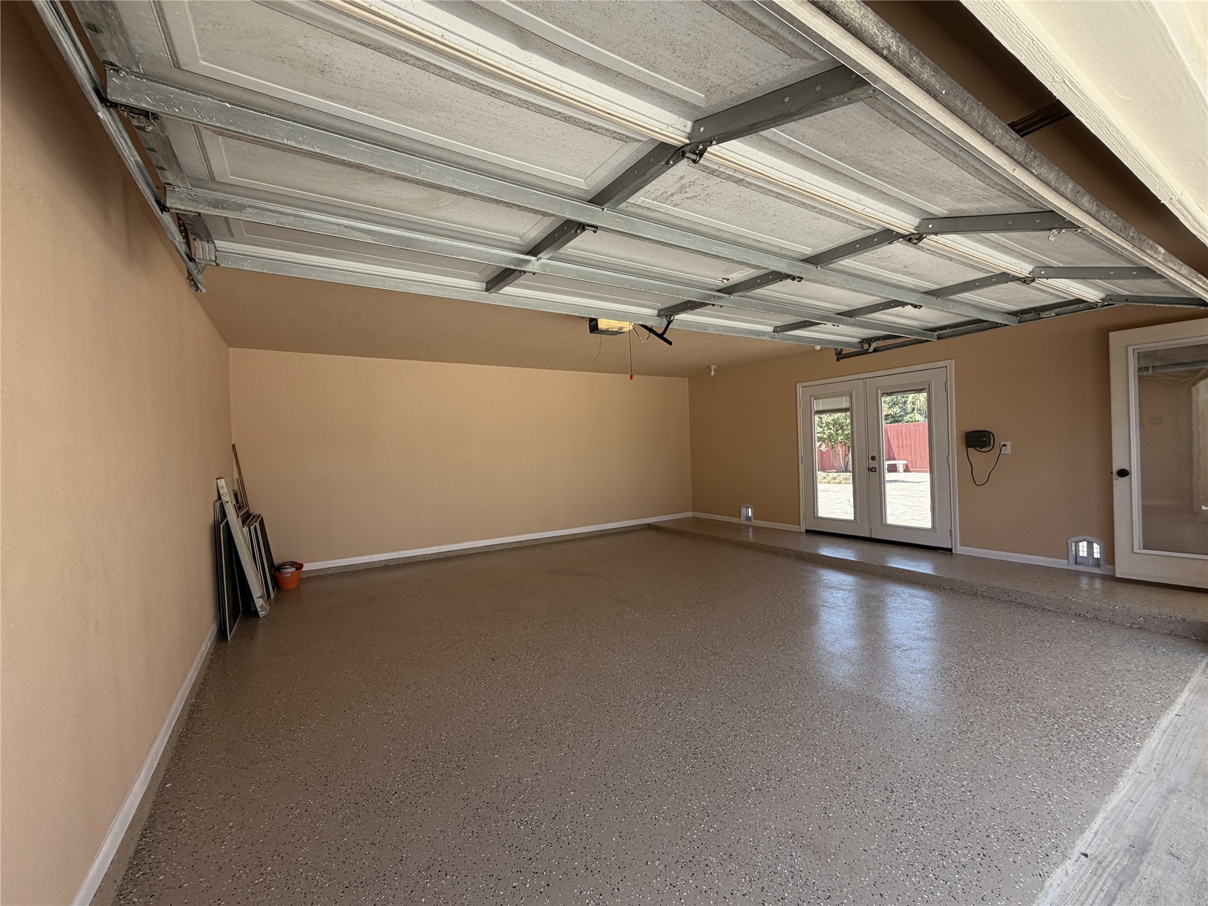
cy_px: 453
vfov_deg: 85.7
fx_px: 489
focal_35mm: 14
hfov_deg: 102.1
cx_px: 604
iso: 40
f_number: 2.2
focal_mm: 2.22
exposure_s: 1/223
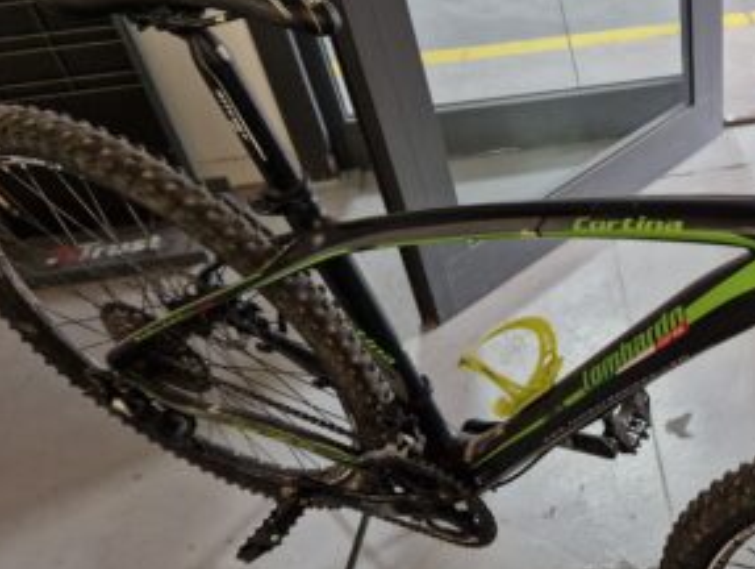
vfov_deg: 35.2
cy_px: 288
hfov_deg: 42.7
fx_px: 895
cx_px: 647
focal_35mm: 41
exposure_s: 1/100
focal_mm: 5.4
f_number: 1.8
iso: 500
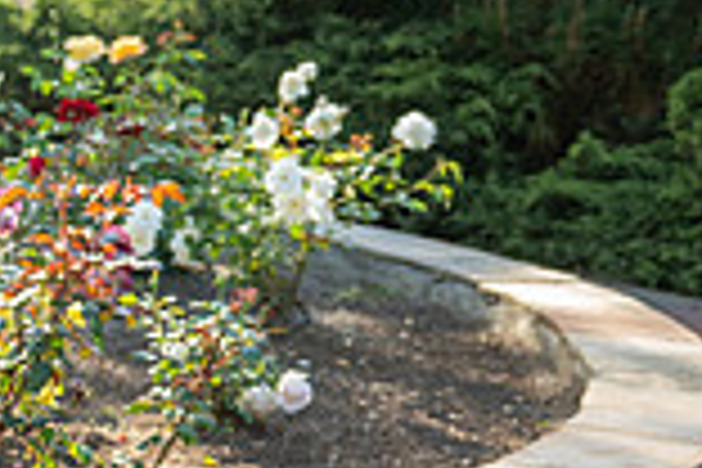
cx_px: -697
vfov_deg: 10.4
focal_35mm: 132
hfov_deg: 13.4
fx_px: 2574
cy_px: 382
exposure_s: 1/250
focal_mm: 32
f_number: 3.5
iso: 200
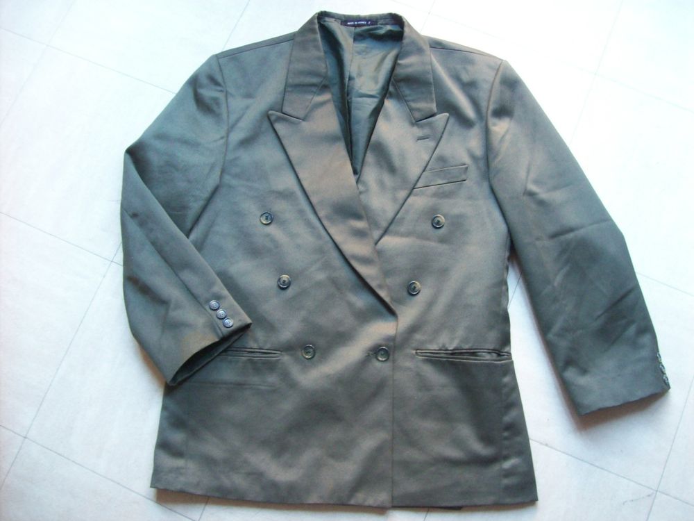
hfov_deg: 51.4
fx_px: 722
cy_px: 260
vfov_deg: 39.7
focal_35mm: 36
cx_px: 347
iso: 200
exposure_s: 1/8
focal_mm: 6
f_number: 2.7
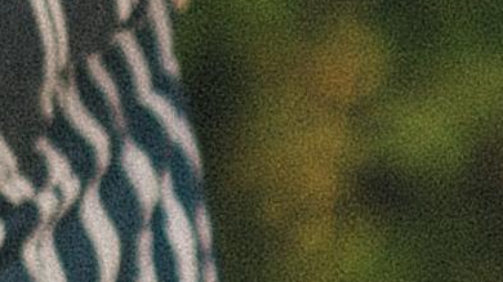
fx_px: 9906
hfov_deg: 2.9
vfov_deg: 1.6
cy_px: -873
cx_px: -725
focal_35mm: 743
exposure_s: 1/160
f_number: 2.5
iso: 100
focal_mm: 40
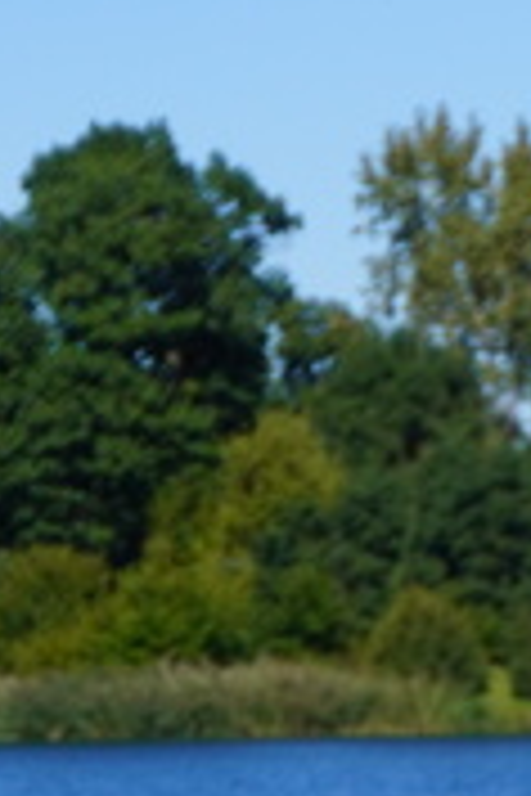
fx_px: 9579
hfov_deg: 3.2
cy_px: 1781
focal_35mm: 433
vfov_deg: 4.7
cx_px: 848
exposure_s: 1/640
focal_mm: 50
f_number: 5.6
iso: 100
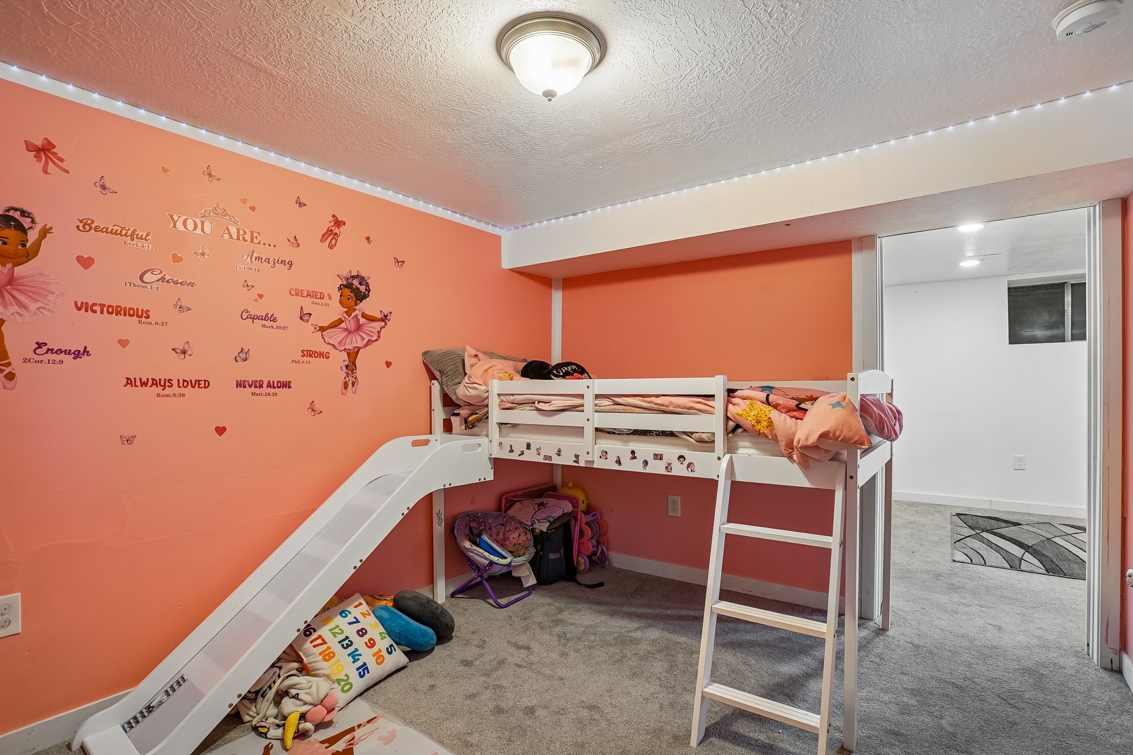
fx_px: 503
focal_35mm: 16
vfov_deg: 73.7
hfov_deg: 96.7
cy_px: 378
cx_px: 566
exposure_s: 1/6
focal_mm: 16
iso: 400
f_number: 8
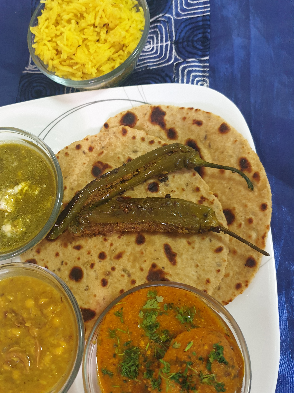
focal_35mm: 33
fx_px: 374
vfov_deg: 55.4
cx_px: 115
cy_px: 198
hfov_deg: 42.7
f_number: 1.5
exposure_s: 1/25
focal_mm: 4.3
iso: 320
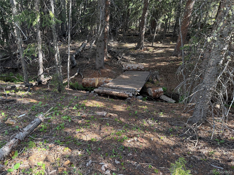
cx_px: 117
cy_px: 88
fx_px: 162
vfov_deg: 56.8
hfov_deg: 71.6
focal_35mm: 24
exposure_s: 1/140
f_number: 1.78
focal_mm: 6.76
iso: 125
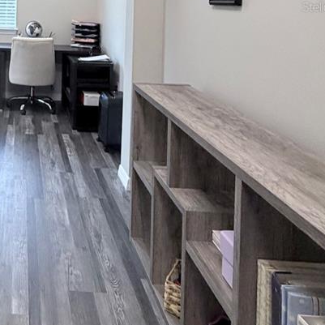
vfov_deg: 40.0
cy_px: 6
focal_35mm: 37
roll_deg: -0.8
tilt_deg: -1.3
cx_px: -5
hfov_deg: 39.3
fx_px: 393
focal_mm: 2.22
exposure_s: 1/73
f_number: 2.2
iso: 320
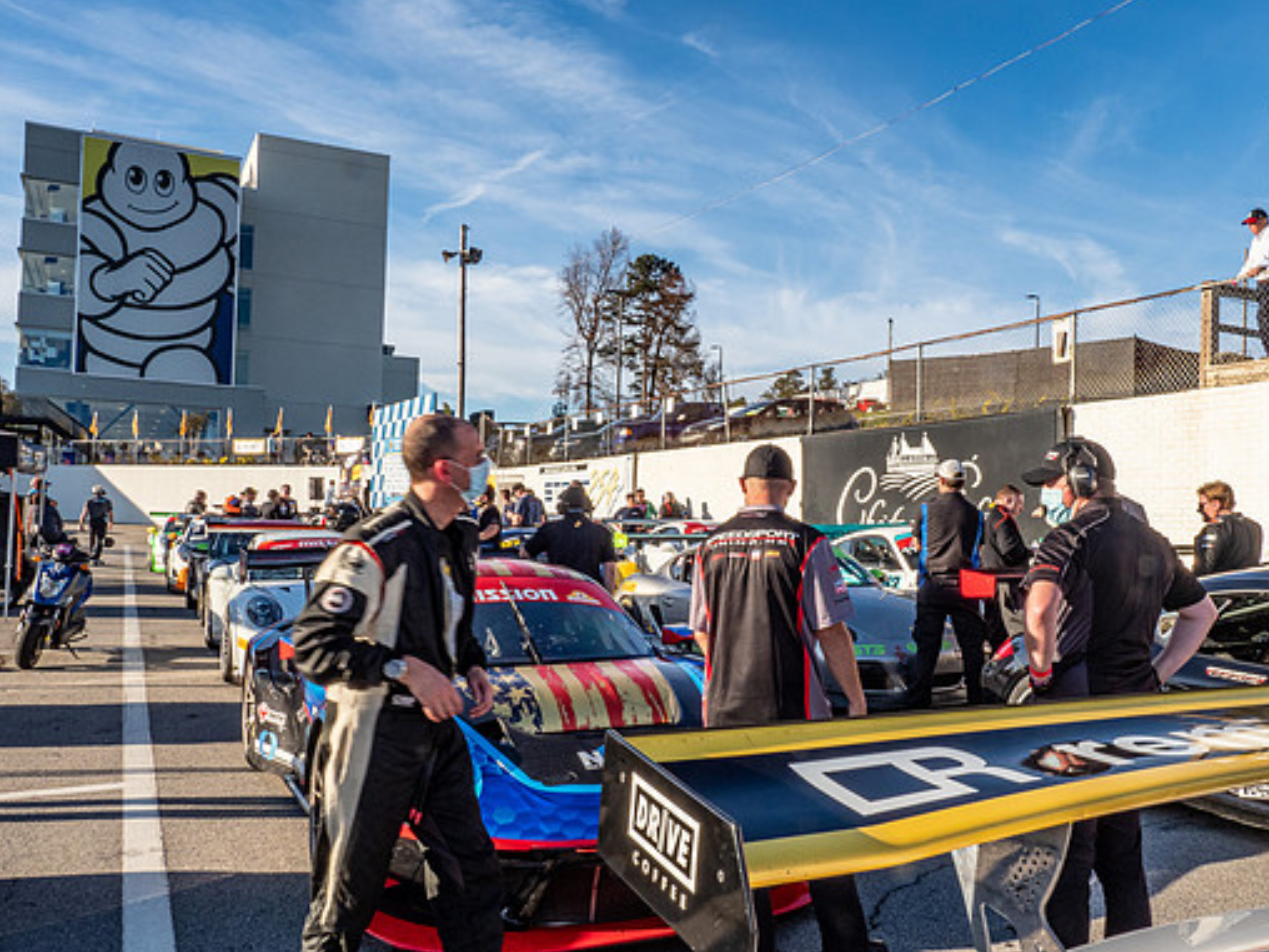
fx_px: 1173
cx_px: 704
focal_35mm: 32
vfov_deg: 44.1
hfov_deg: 56.7
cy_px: 513
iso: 500
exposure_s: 1/60
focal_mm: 14
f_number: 22
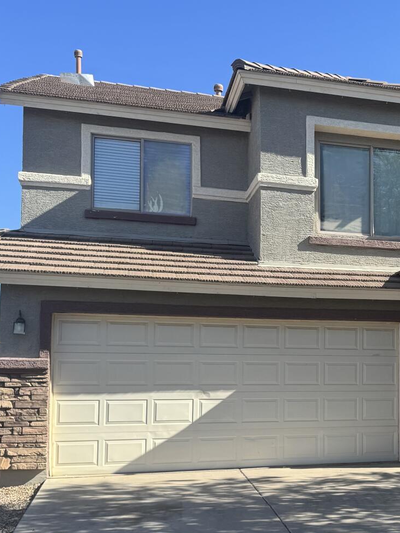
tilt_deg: +3.5
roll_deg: -0.2
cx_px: 392
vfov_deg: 38.6
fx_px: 755
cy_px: 335
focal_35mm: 49
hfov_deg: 28.0
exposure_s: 1/2331
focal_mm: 6.76
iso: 80
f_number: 1.78
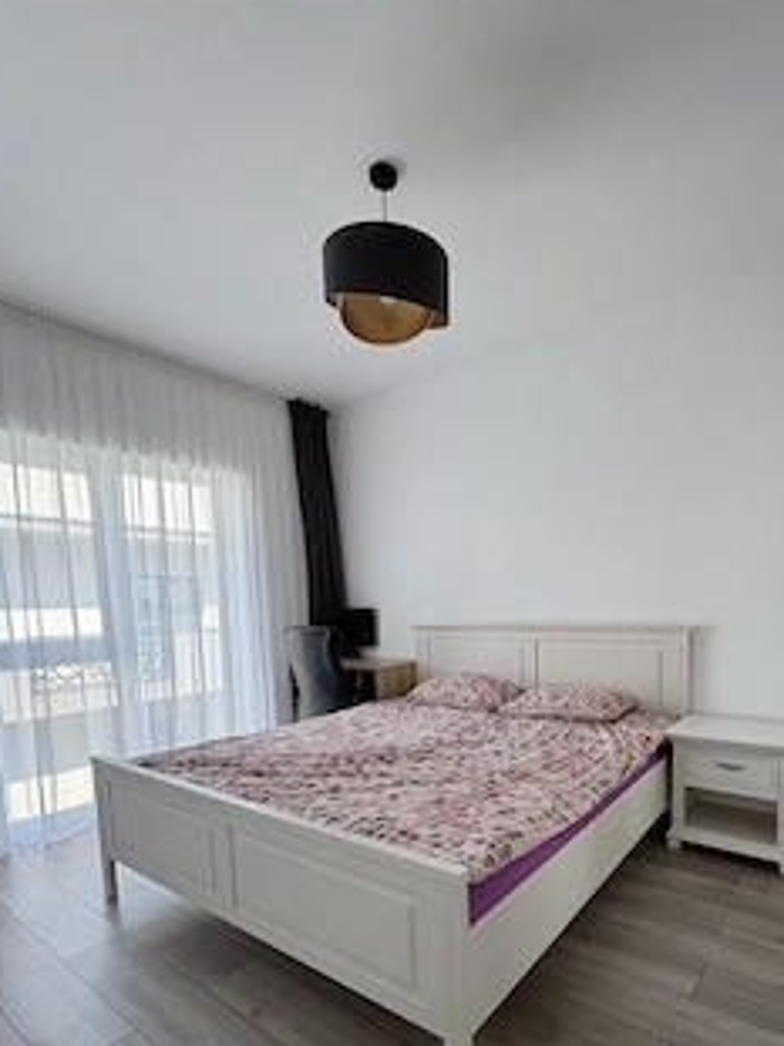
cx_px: 481
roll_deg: +1.3
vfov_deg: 86.1
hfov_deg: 70.6
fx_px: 544
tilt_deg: -3.9
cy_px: 652
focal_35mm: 18
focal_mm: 2.22
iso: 64
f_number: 2.2
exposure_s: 1/99
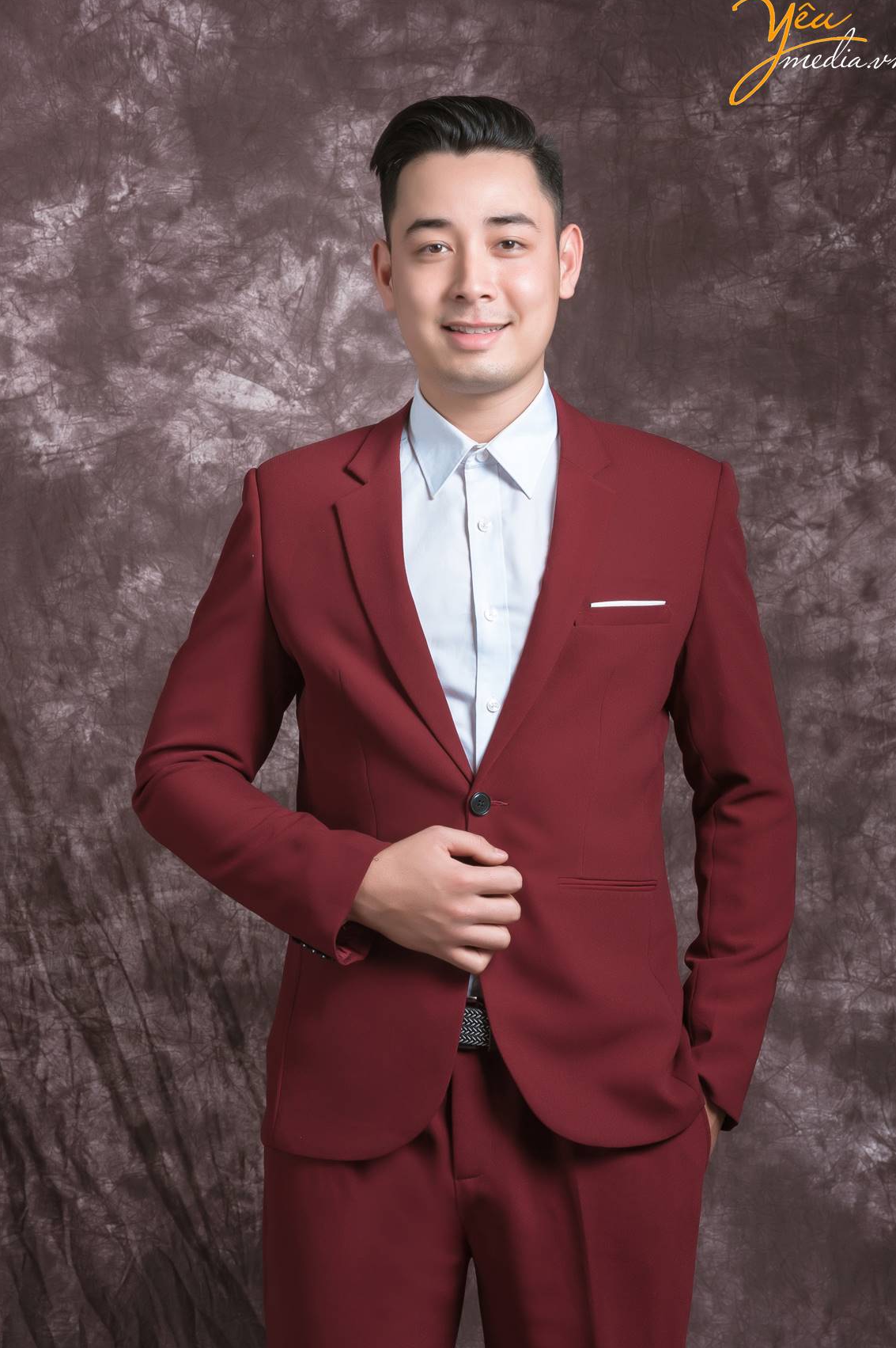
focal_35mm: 90
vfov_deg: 22.6
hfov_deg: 15.2
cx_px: 446
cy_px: 695
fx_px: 3365
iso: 100
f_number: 10
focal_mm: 85
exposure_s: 1/160
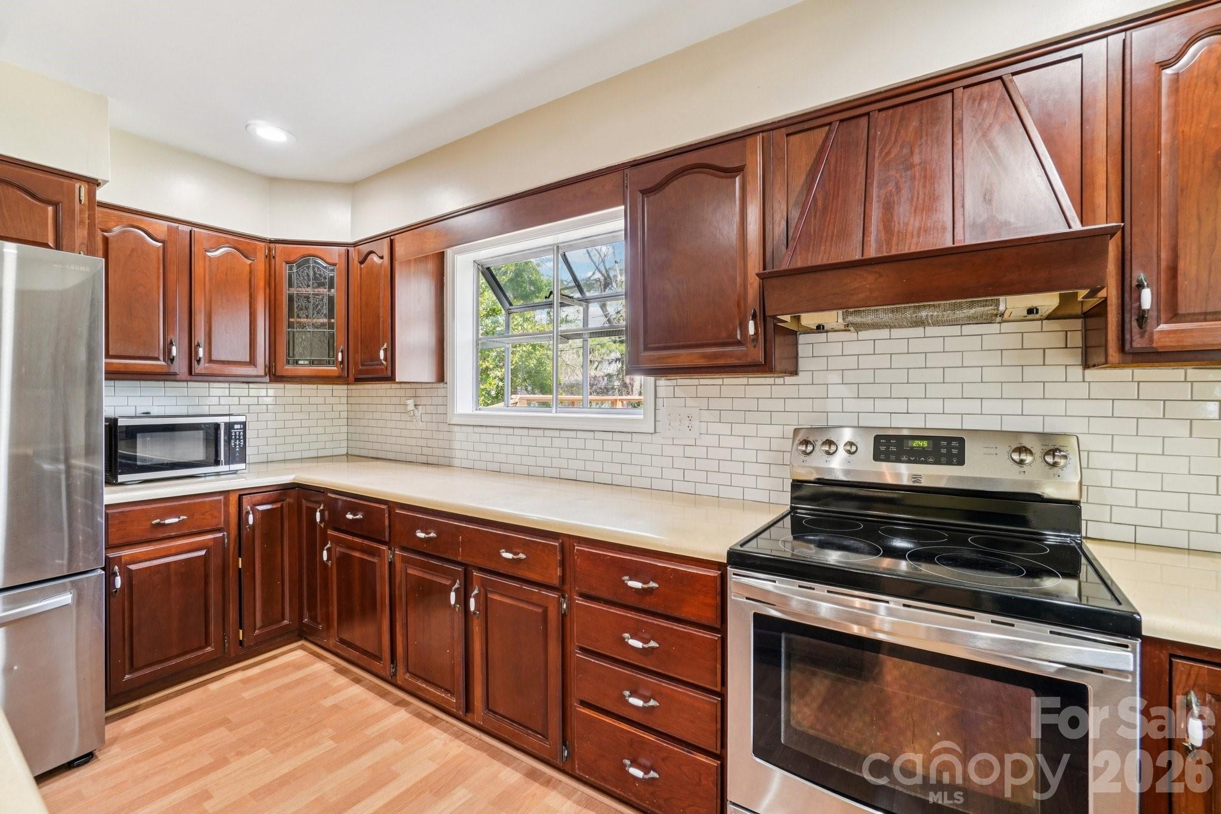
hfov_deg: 100.4
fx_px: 509
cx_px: 610
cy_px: 407
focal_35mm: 15
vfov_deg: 77.3
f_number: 8
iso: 400
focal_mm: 10
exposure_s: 1/6
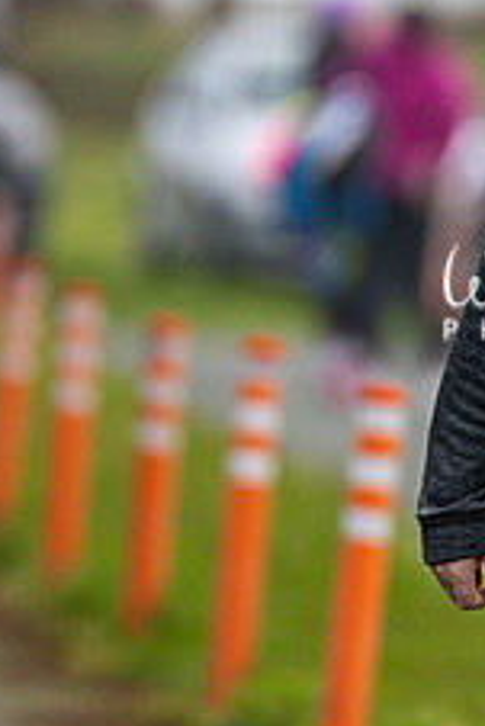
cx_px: 652
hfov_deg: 1.2
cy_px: 228
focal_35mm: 1154
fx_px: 23283
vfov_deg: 1.8
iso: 450
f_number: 2.8
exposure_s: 1/1600
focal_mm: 300
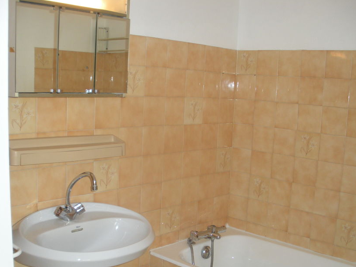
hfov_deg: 42.9
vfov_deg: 32.8
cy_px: 162
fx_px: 453
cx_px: 187
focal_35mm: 44
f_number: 3.5
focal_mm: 6.3
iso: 135
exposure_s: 1/30
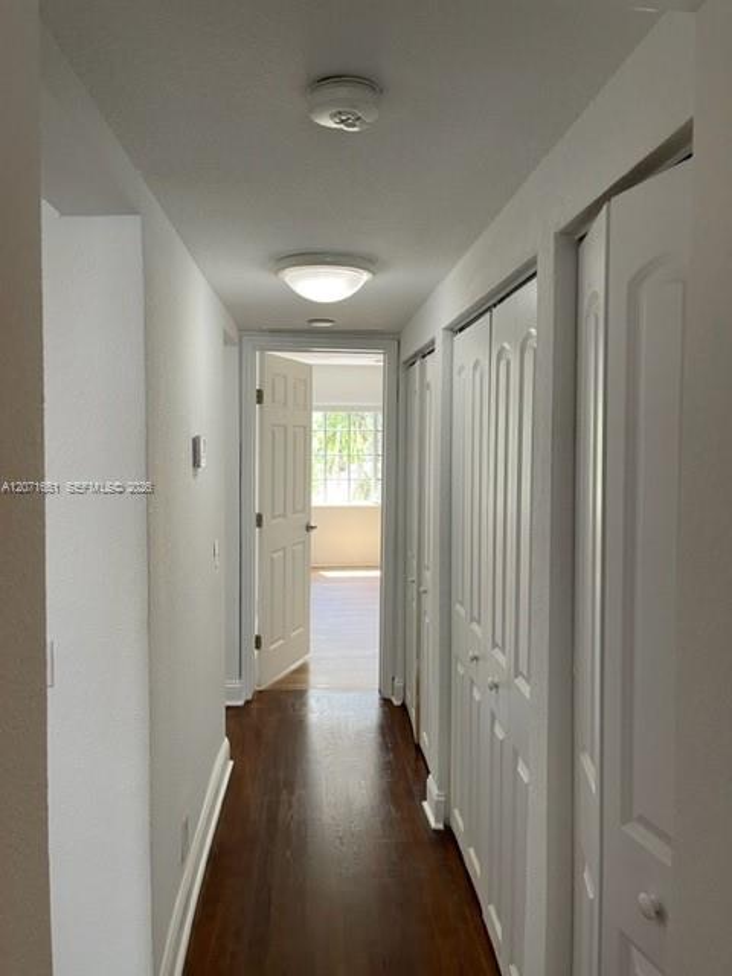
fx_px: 733
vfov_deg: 67.3
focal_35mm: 26
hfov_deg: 53.1
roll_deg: -0.5
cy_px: 488
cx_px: 366
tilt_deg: -3.2
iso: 80
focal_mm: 5.1
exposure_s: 1/60
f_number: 1.6
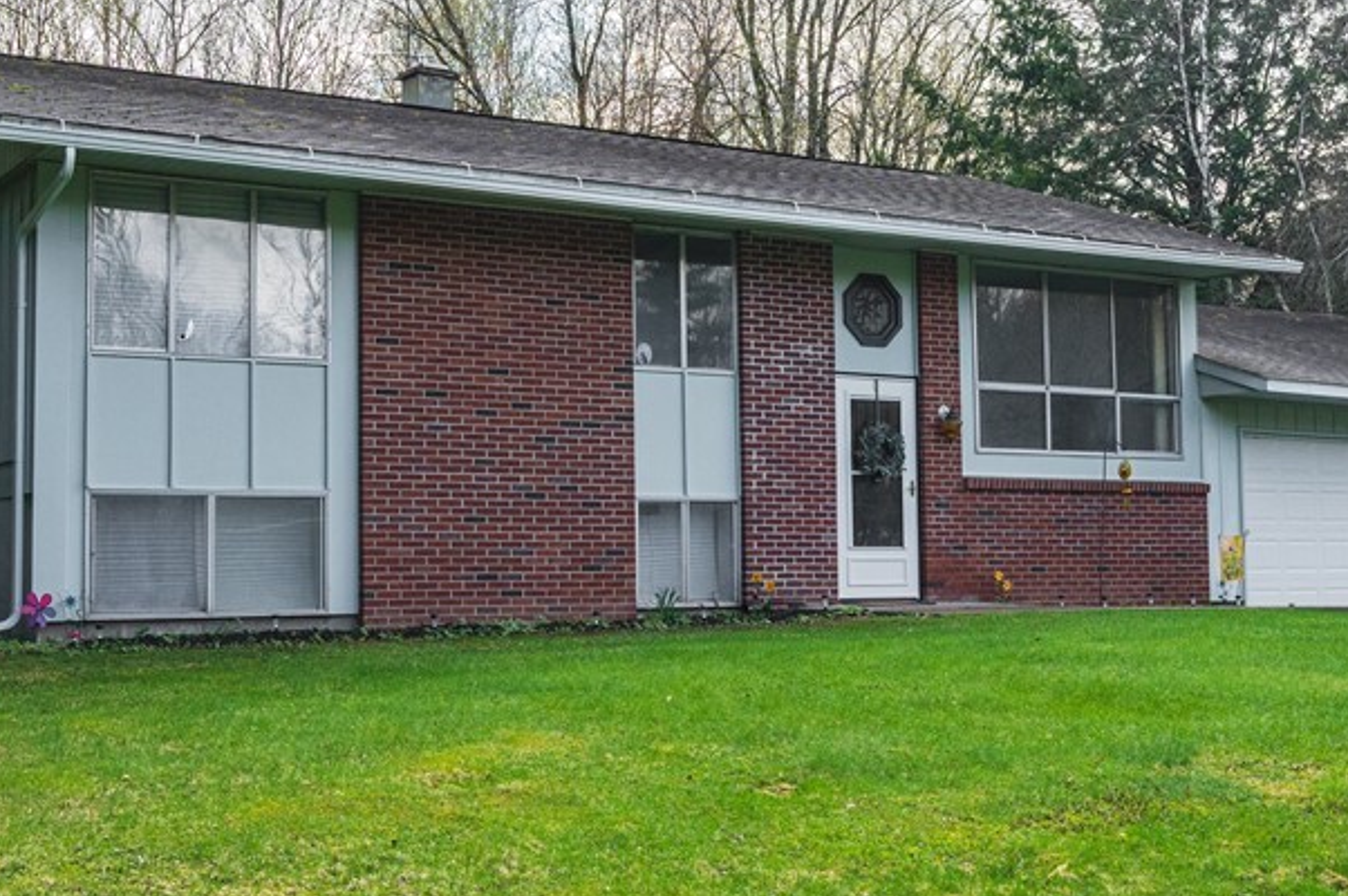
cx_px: 796
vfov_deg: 24.1
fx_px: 2095
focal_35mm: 56
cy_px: 424
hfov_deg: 35.6
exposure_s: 1/1250
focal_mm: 31
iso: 1250
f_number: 8
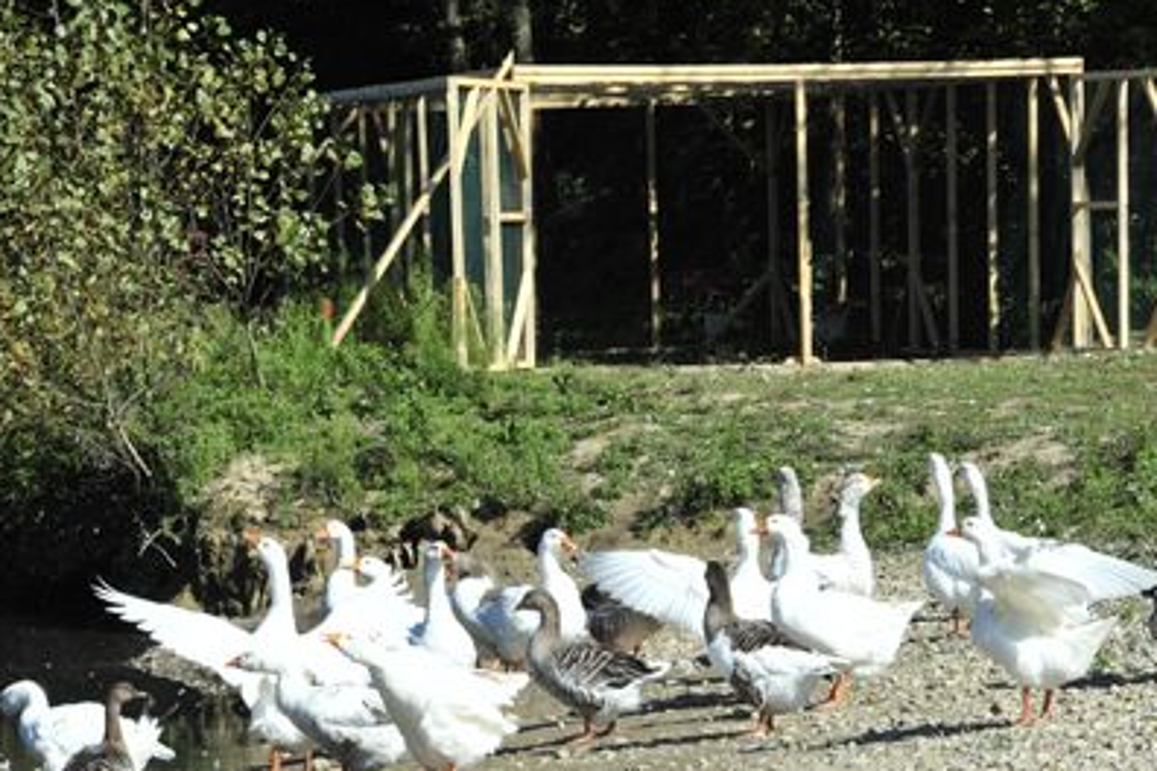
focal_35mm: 226
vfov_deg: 6.1
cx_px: 736
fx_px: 7263
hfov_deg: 9.1
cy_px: 466
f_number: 18
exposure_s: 1/1250
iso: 1600
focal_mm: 175
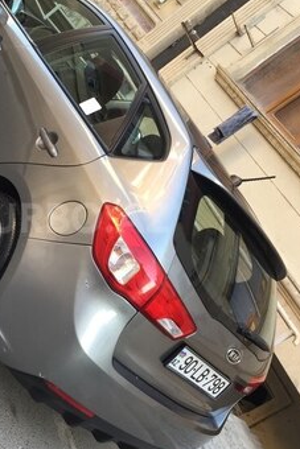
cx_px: 67
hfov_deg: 29.9
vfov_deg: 44.5
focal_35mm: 44
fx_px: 549
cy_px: 218
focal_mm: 4.15
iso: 40
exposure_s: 1/100
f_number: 2.2
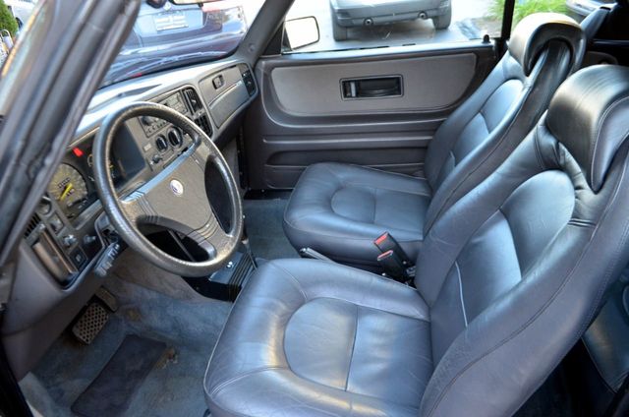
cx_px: 314
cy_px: 208
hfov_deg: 67.5
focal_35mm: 27
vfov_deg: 47.7
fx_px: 471
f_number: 4
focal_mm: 18
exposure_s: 1/60
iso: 560
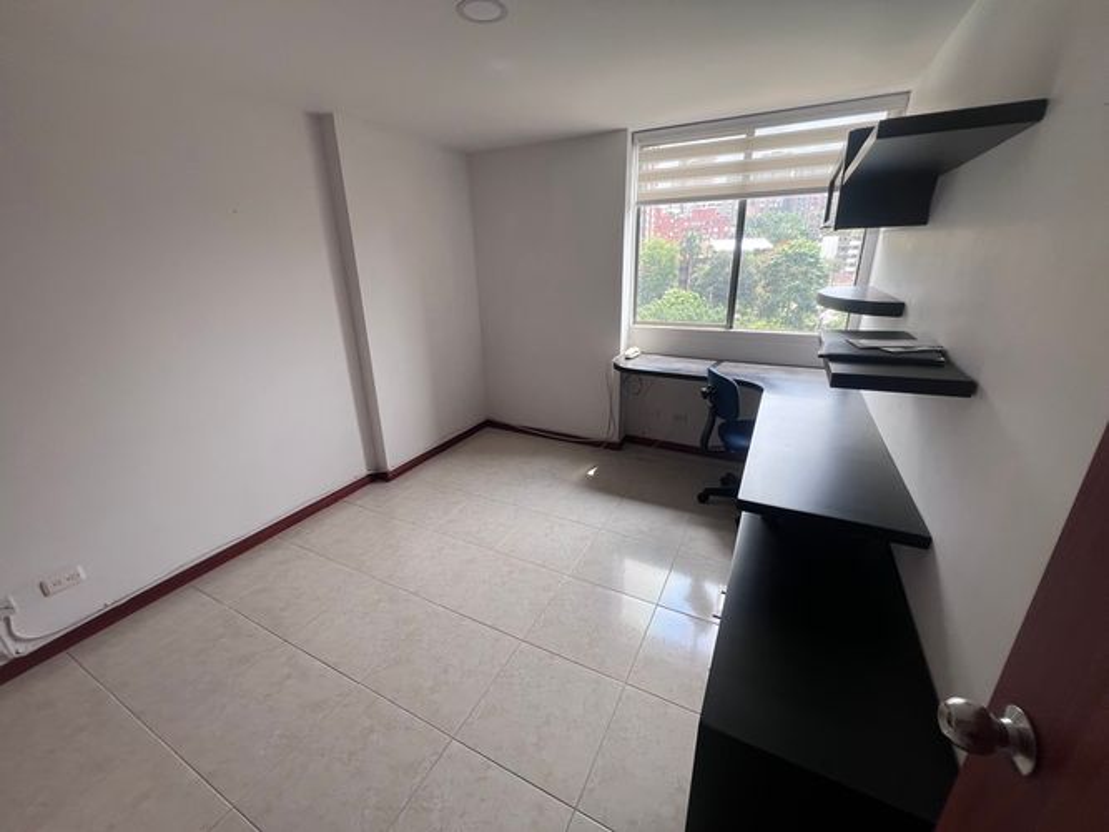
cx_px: 554
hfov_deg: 106.2
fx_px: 416
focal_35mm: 13
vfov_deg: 89.9
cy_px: 416
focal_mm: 1.57
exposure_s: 1/165
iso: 32
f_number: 1.8
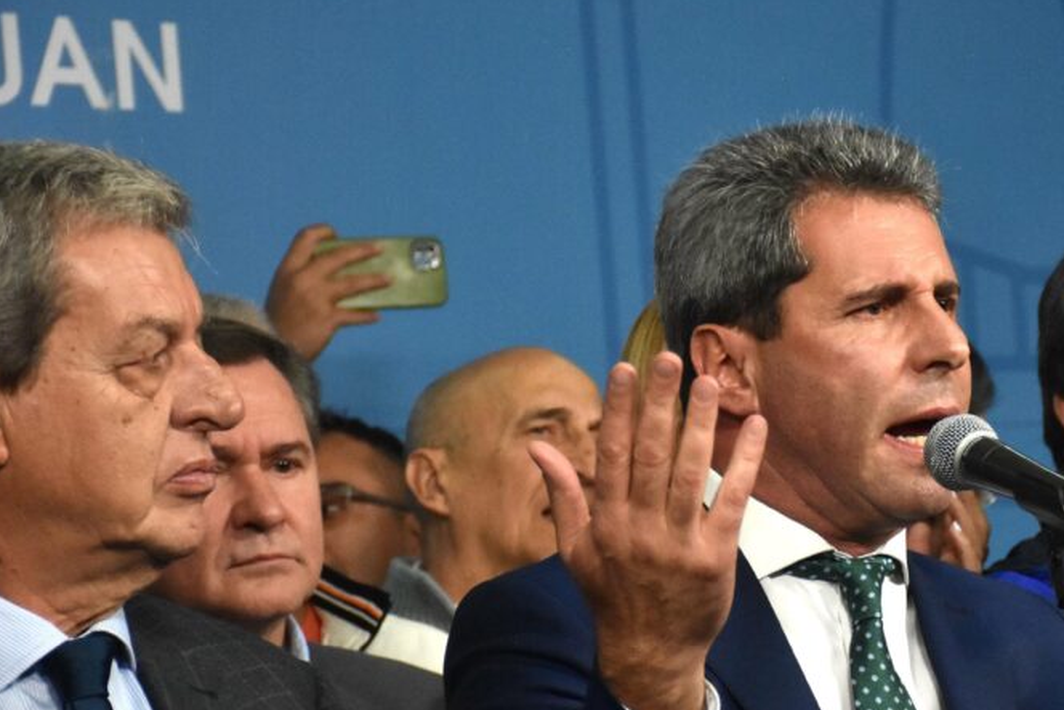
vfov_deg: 7.4
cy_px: 514
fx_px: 5469
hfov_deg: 11.1
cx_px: 899
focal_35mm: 185
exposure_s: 1/400
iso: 2000
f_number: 5
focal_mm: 70
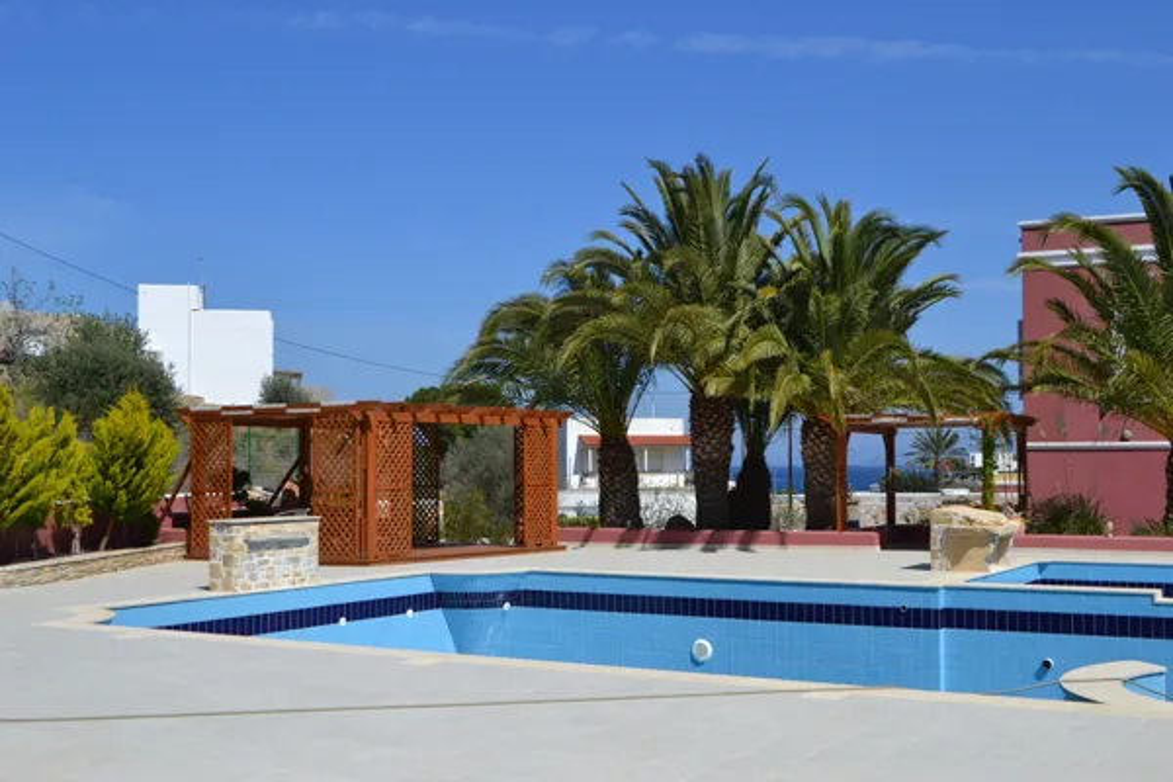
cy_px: 391
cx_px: 586
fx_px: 1368
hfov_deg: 46.4
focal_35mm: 42
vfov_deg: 31.9
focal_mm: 28
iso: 100
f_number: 9
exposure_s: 1/320
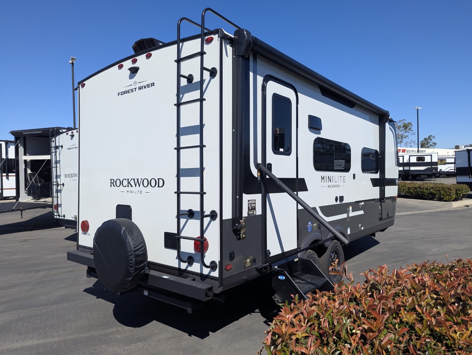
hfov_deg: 71.5
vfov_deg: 56.9
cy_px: 178
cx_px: 236
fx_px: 328
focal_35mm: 24
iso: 59
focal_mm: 6.81
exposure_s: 1/2463
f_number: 1.85
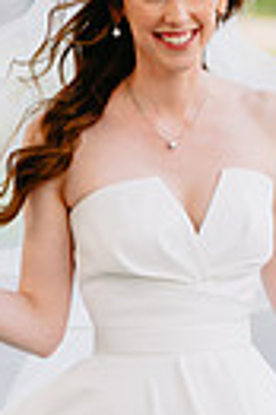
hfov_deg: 4.7
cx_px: 100
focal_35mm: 291
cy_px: 456
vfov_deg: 7.0
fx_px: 3355
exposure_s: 1/400
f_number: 2
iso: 100
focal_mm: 85
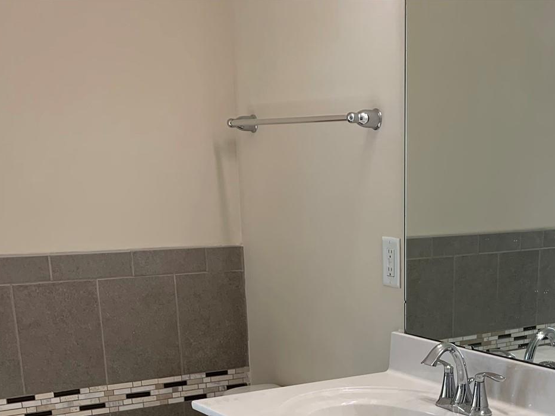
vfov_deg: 24.1
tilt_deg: -17.4
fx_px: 914
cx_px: 439
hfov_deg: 32.9
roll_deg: -1.3
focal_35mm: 57
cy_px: 455
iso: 25
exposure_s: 1/129
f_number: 1.8
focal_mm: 4.25
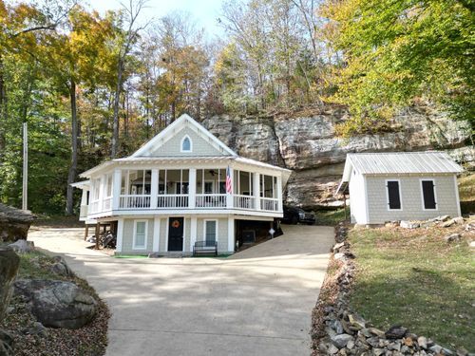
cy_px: 178
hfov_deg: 71.6
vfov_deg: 56.8
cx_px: 238
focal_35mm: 24
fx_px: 329
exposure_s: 1/800
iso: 110
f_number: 1.7
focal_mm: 6.72
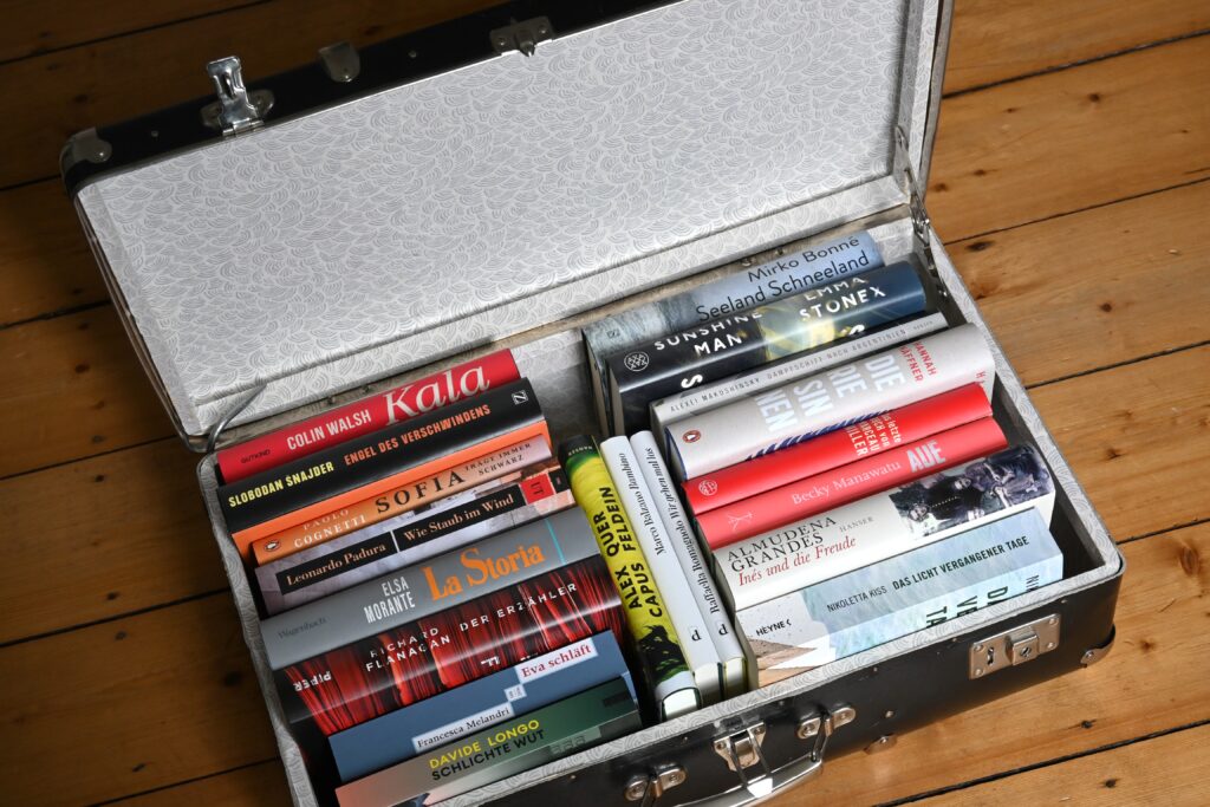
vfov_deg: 20.2
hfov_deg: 29.9
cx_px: 605
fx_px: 2269
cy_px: 404
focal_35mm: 68
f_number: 6
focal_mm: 45
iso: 640
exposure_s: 1/125
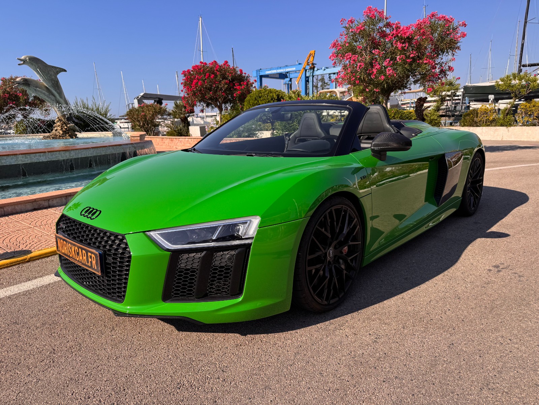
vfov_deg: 56.8
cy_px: 202
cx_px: 270
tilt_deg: -13.1
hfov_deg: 71.6
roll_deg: +2.2
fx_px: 374
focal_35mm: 24
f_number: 1.78
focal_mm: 6.76
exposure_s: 1/3597
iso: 80
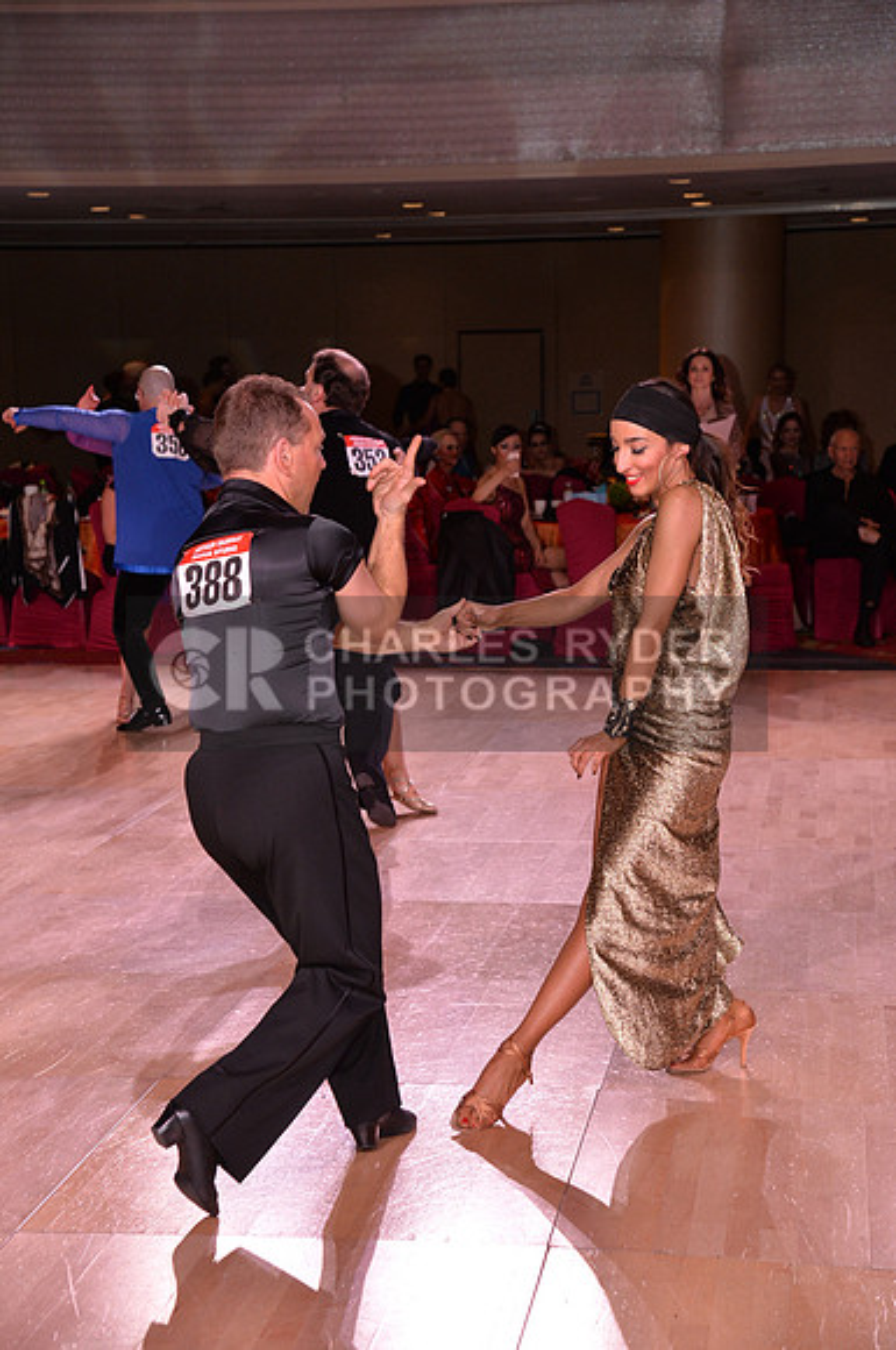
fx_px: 2471
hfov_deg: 20.6
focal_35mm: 66
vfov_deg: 30.6
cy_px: 675
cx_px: 448
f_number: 5.6
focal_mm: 66
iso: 1000
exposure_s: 1/250
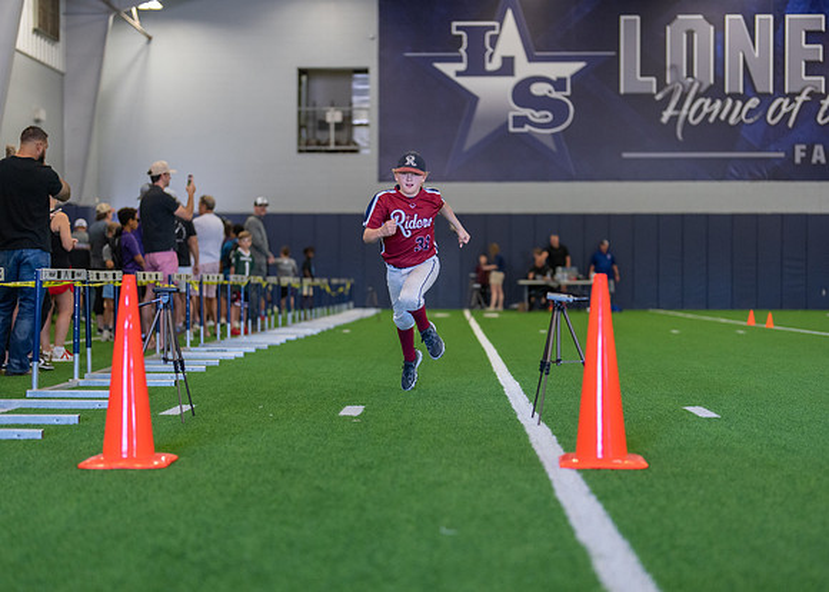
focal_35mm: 63
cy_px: 278
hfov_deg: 31.1
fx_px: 1488
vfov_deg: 22.5
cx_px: 394
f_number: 1.2
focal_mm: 50
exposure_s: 1/1000
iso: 1250
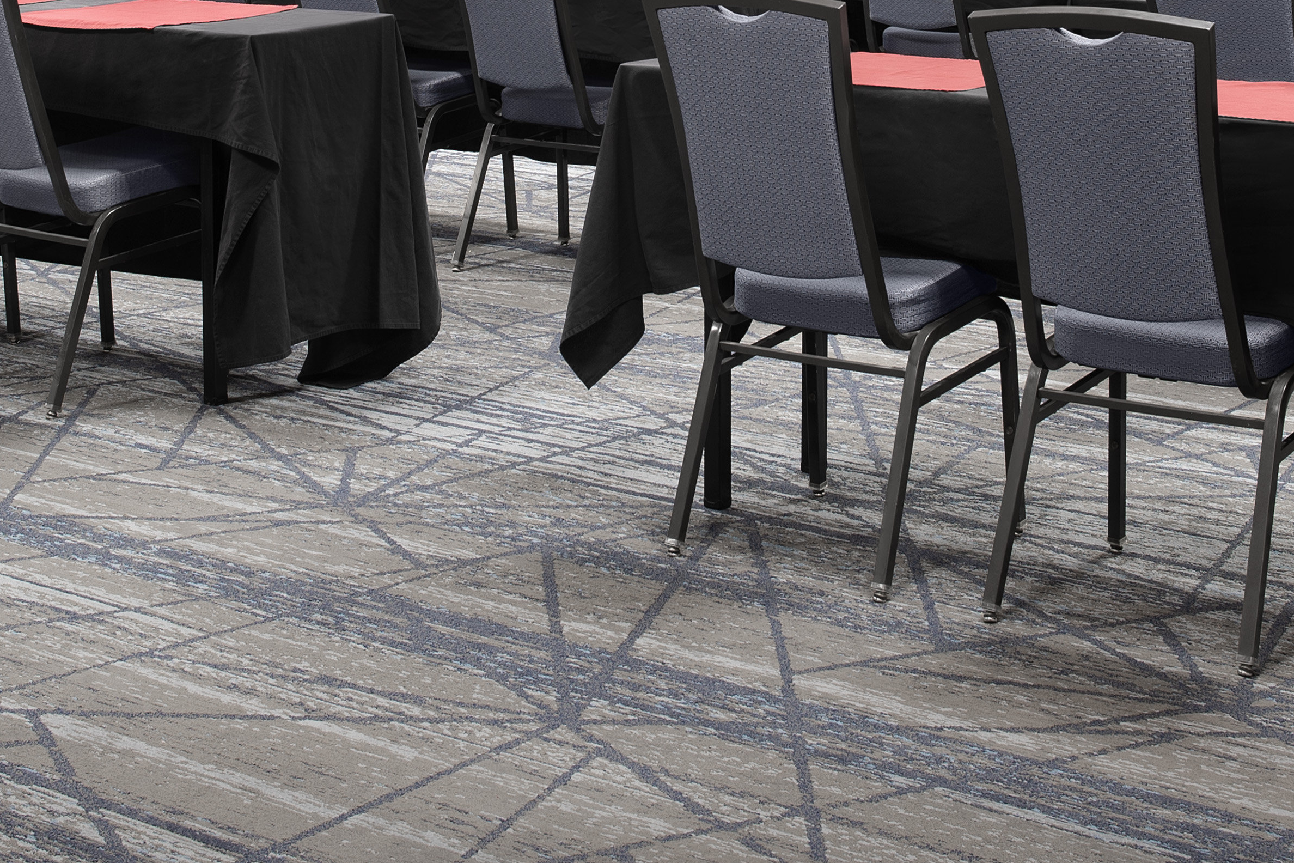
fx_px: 2696
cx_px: 575
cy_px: -80
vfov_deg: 17.6
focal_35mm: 75
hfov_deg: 27.0
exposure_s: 6
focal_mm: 32
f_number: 11
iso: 50
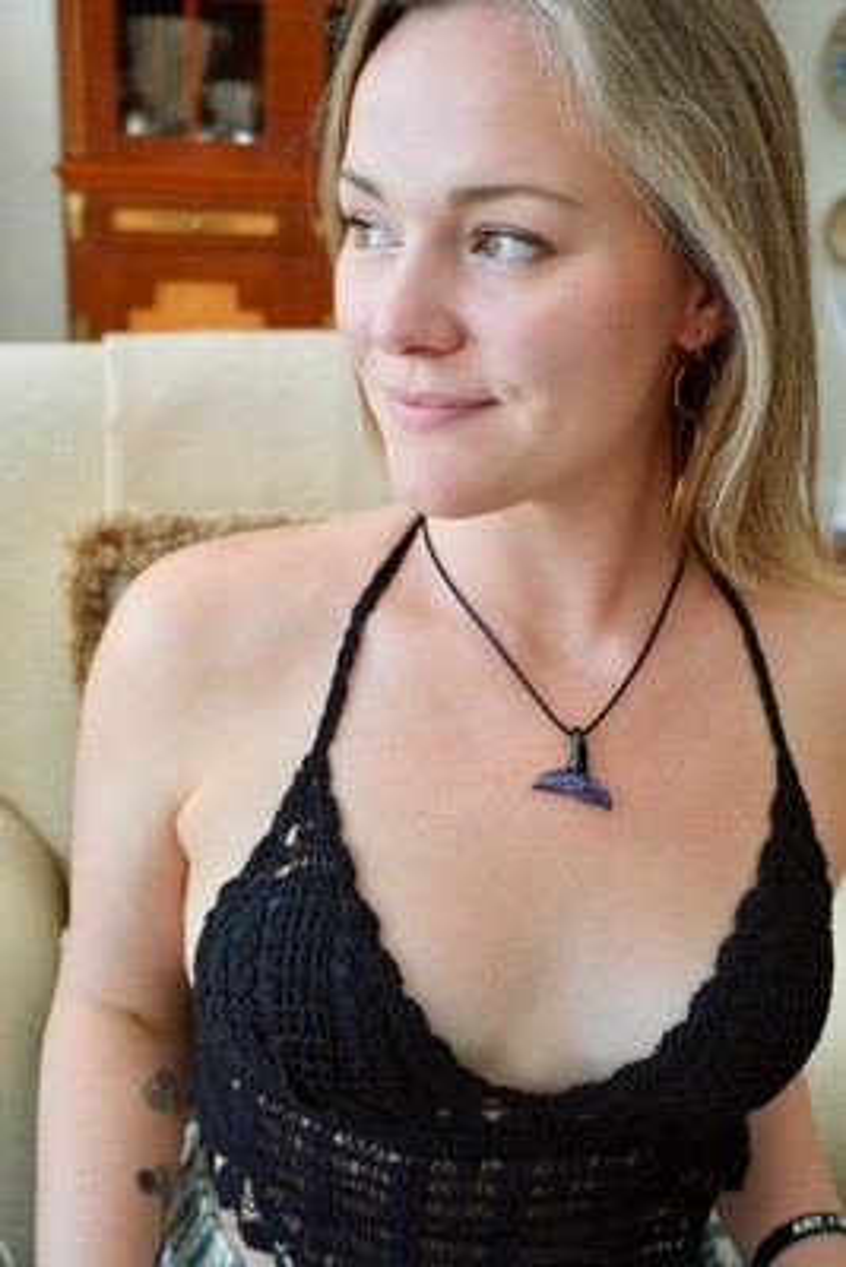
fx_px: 1373
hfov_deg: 34.2
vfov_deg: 49.5
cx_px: 423
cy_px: 634
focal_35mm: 39
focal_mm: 26
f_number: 4.5
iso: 1250
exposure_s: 1/160
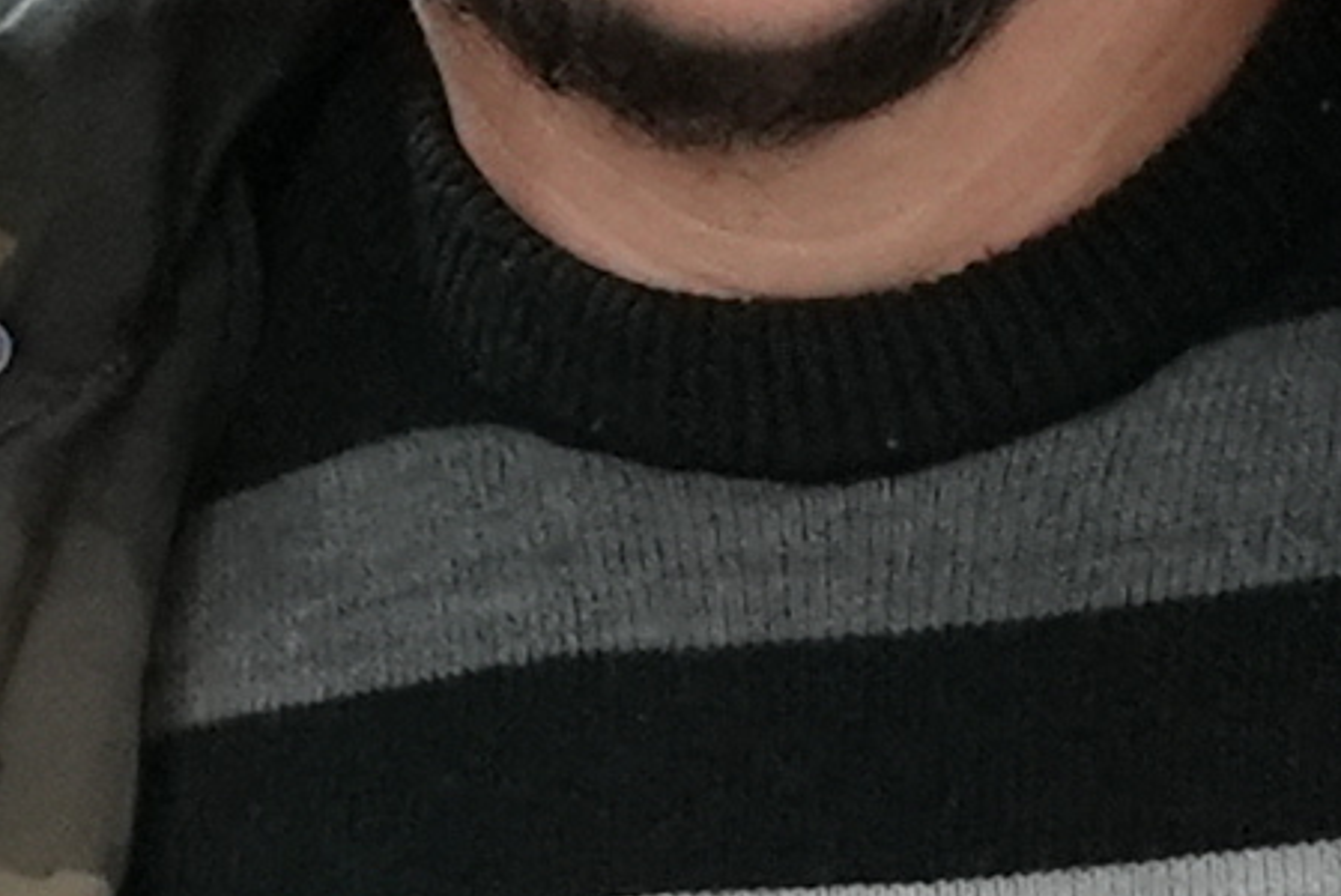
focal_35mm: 462
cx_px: -1699
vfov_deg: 3.0
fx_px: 17220
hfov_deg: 4.4
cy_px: 403
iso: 6400
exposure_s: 1/160
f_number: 5
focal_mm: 50
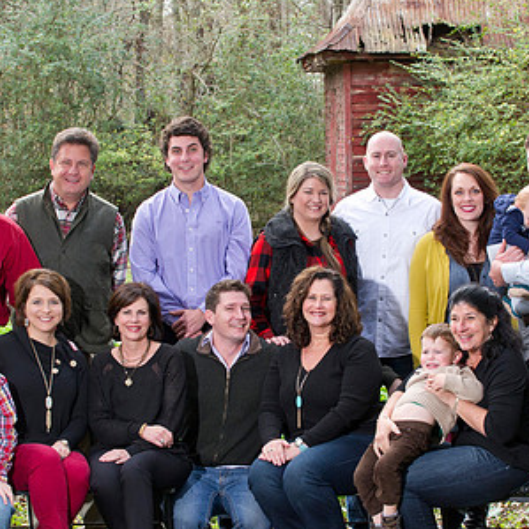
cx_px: 272
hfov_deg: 13.2
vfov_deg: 13.2
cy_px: 303
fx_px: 2282
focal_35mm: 132
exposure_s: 1/125
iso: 1250
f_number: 7.1
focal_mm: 80
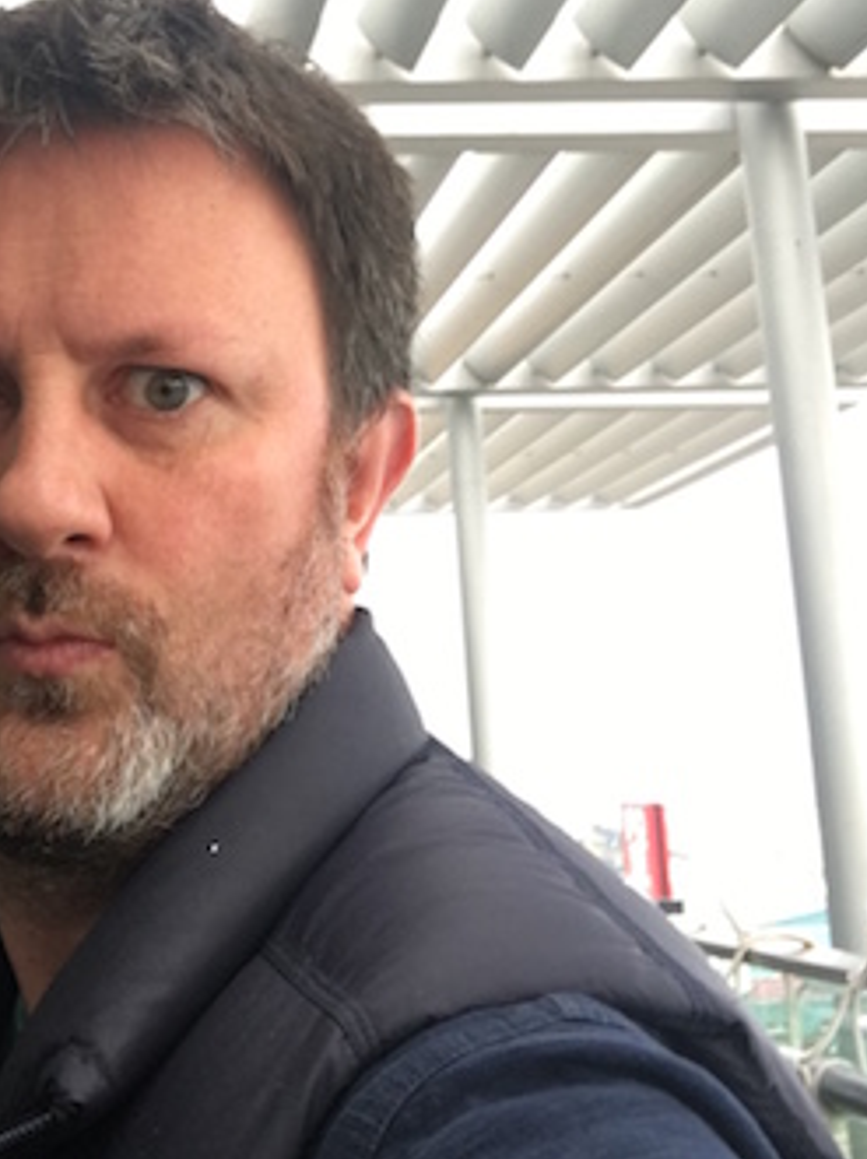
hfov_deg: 26.3
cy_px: 371
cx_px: 128
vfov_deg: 35.2
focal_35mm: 54
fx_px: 1806
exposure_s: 1/25
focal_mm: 2.65
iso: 40
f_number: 2.2
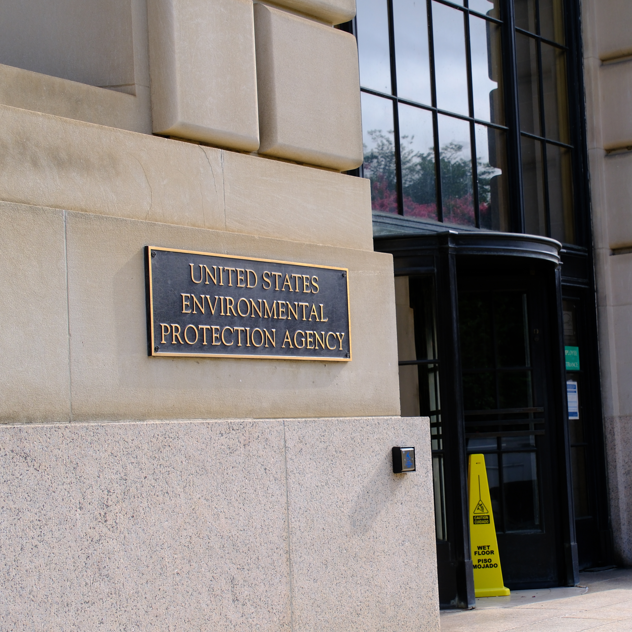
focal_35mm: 67
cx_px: 423
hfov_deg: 25.6
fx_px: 1384
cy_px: 316
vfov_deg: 25.7
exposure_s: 1/500
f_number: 5.6
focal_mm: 34.5
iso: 320
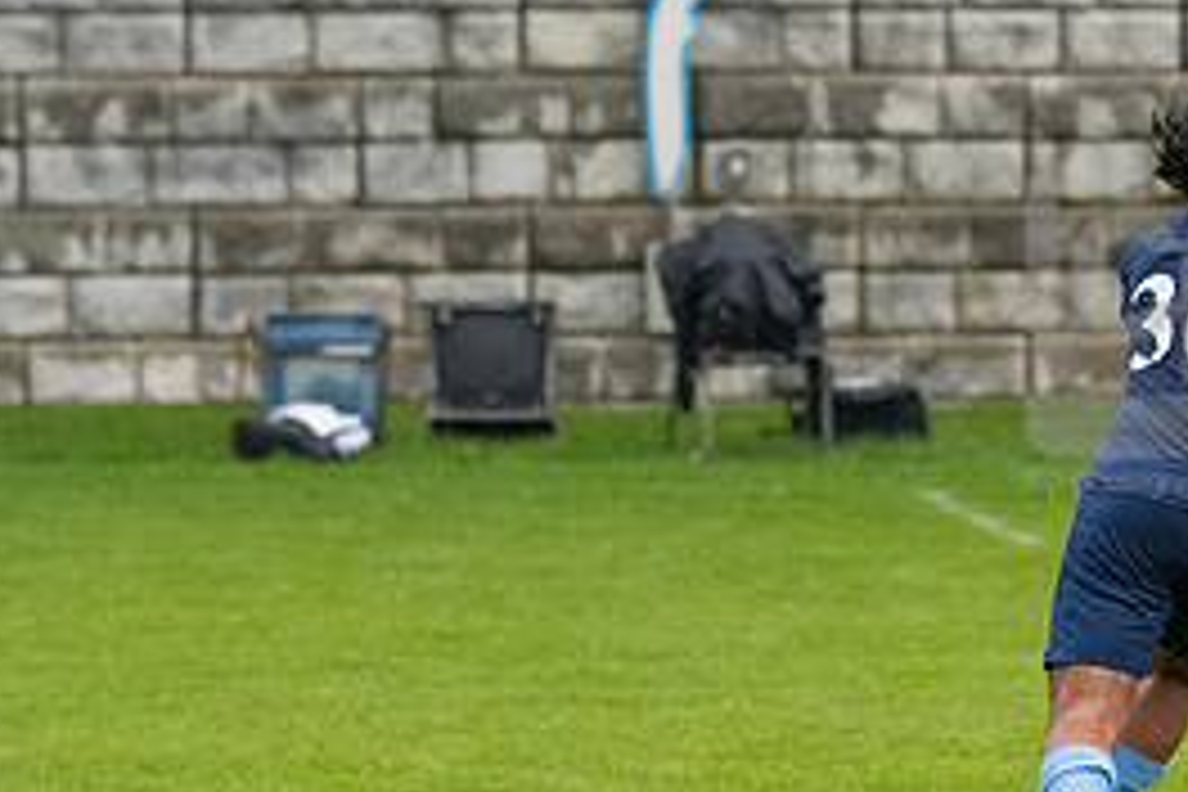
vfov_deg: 2.1
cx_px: 1161
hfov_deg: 3.1
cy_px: 338
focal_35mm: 659
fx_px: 21745
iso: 2500
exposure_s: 1/2000
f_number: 4.5
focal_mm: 200
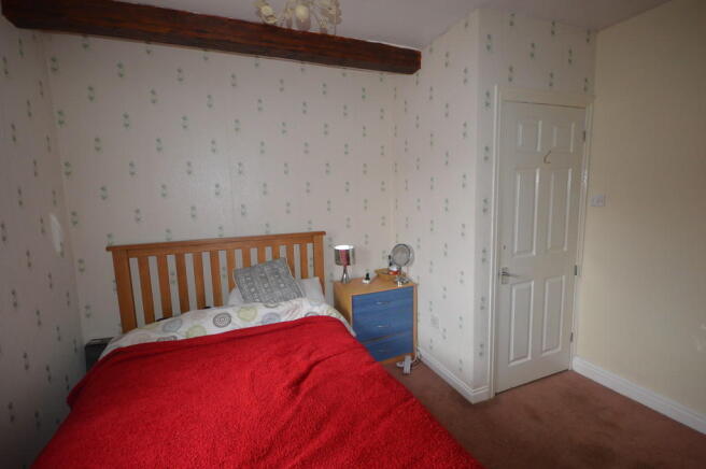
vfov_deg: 77.2
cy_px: 234
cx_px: 353
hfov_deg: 100.4
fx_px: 294
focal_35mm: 15
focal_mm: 10
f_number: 4
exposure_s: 1/60
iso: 560
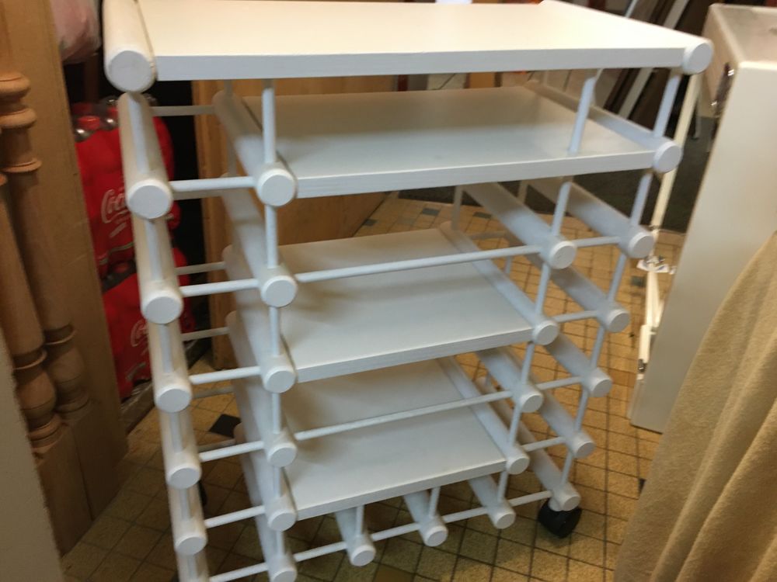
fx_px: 651
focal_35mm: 29
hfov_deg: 61.7
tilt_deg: -32.2
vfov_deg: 48.2
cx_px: 388
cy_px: 291
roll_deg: -2.2
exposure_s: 1/20
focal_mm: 4.15
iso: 200
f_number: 2.2
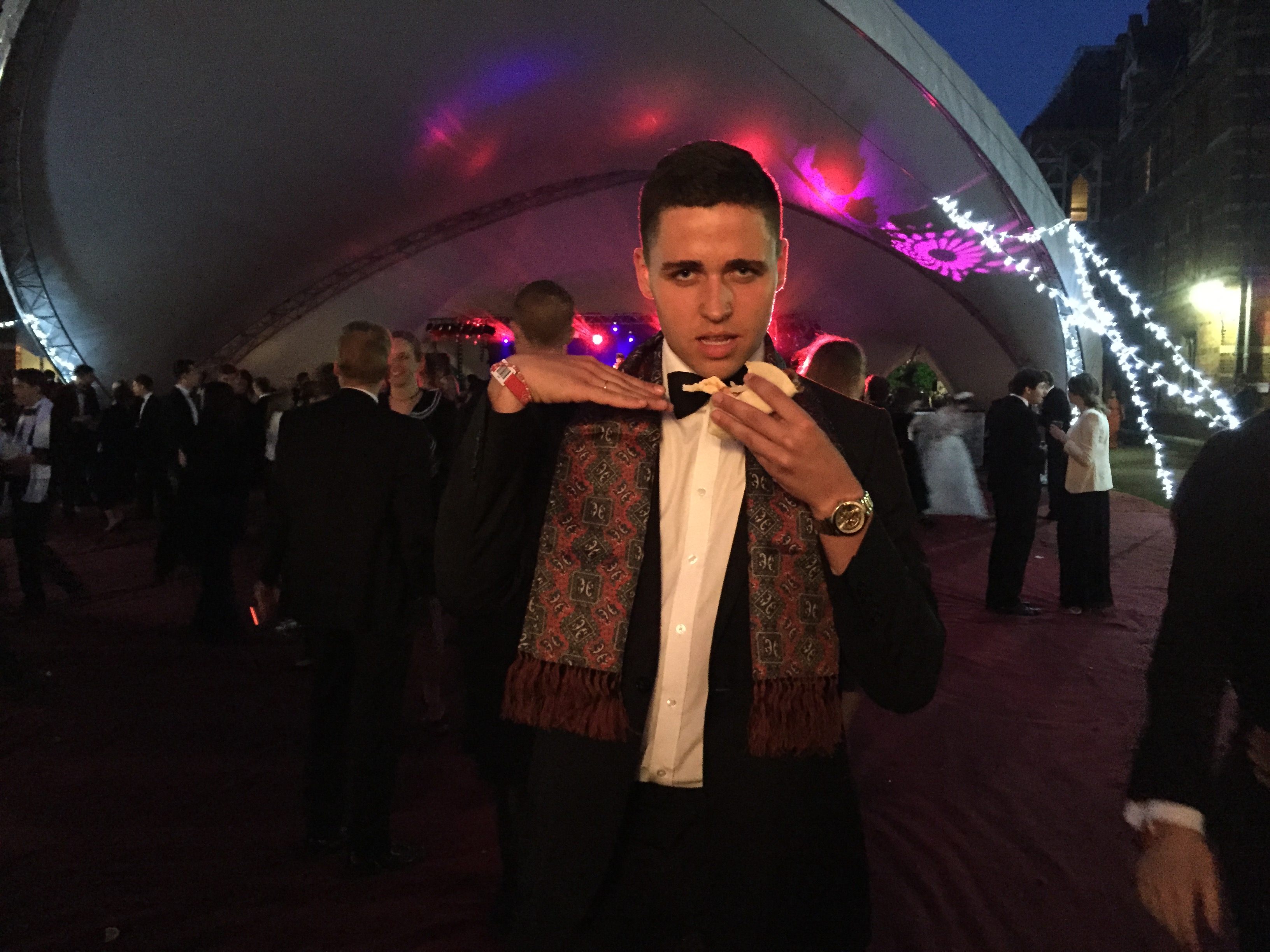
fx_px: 1064
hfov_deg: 61.7
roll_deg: -1.0
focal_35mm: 29
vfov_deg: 48.2
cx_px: 635
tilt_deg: -3.5
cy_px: 476
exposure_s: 1/15
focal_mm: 4.15
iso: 1600
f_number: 2.2
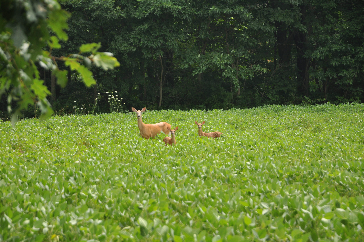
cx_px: 182
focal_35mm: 158
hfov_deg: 13.1
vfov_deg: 8.7
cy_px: 121
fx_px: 1590
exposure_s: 1/640
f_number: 6.3
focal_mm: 105
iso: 400
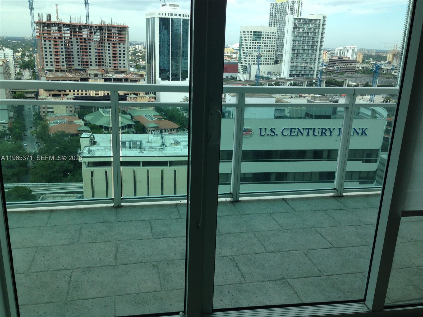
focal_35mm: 33
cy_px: 158
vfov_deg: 42.9
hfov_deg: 55.4
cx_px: 212
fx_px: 403
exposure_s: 1/463
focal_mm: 4.12
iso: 50
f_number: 2.4
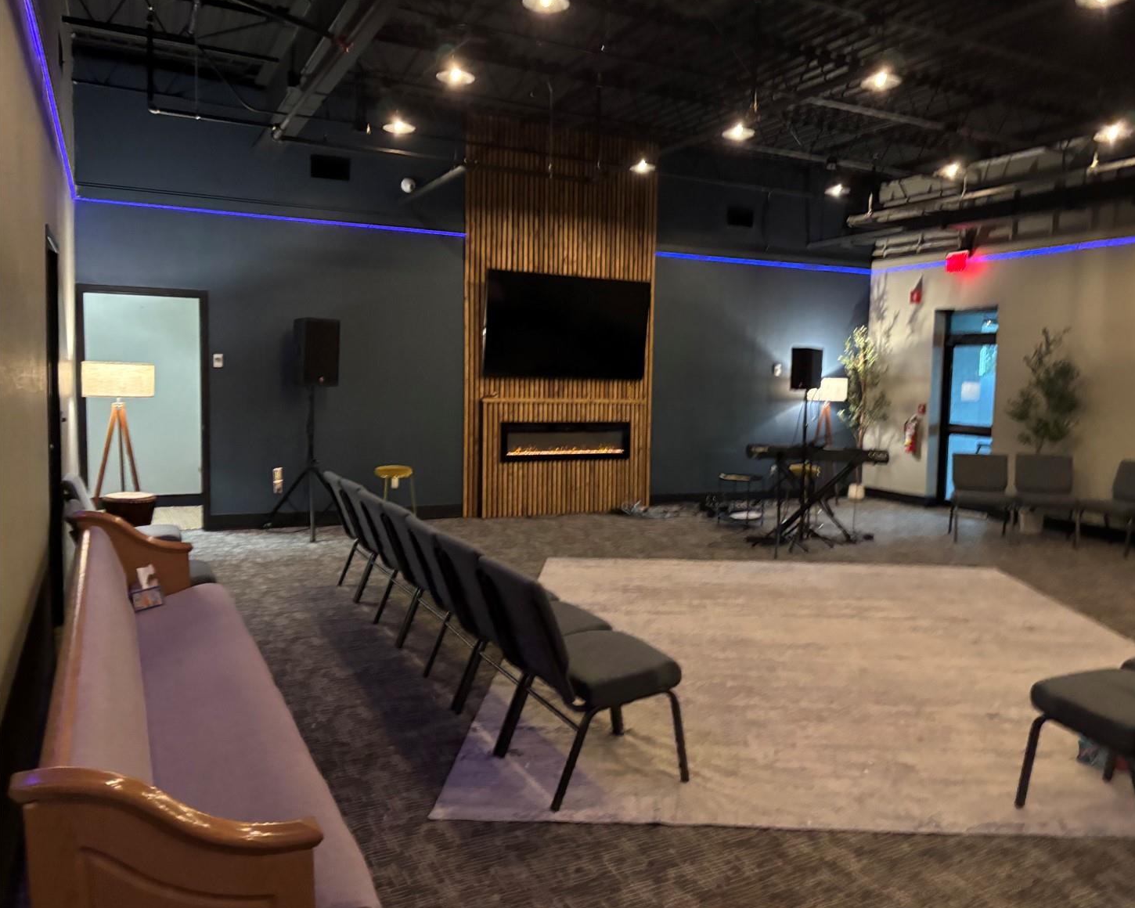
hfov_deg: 62.1
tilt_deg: -2.3
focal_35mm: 28
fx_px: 941
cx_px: 624
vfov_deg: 51.5
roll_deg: -1.5
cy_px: 454
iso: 800
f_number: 1.6
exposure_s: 1/30
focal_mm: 5.96
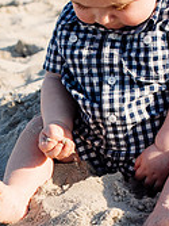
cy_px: 243
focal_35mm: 117
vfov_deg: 16.4
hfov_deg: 12.4
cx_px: -18
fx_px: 763
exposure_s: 1/1250
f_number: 4.5
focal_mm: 35
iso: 160
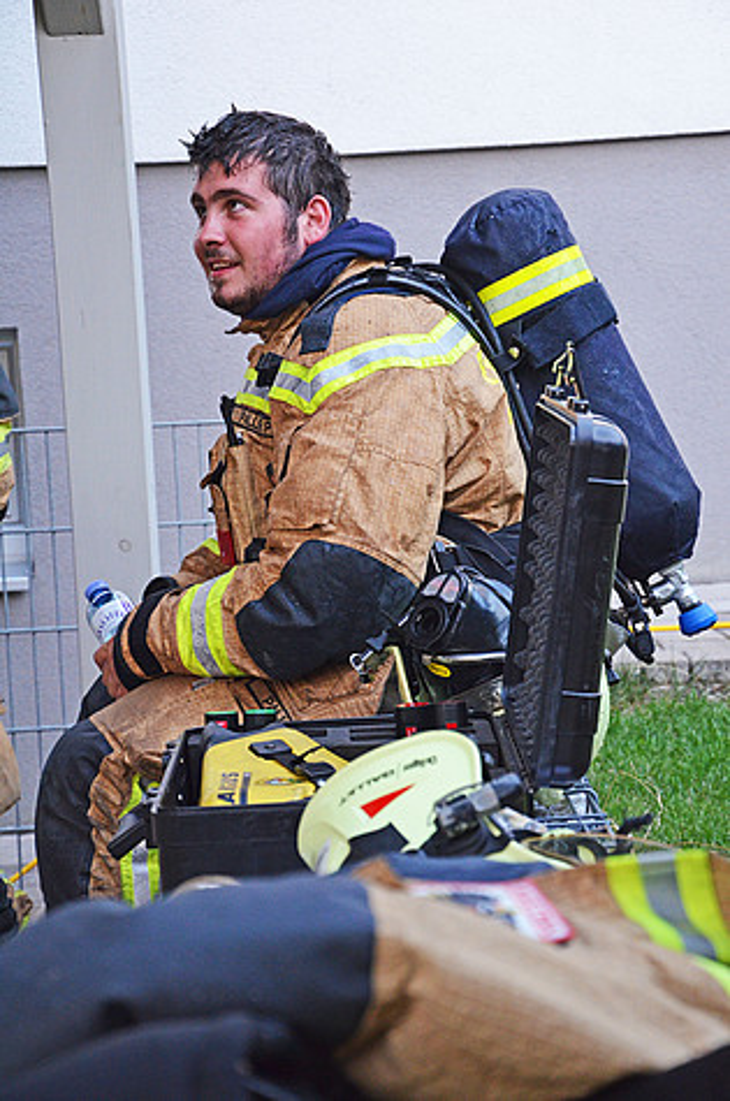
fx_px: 2656
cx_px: 365
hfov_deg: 15.7
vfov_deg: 23.4
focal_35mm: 87
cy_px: 550
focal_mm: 58
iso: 1600
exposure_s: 1/30
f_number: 5
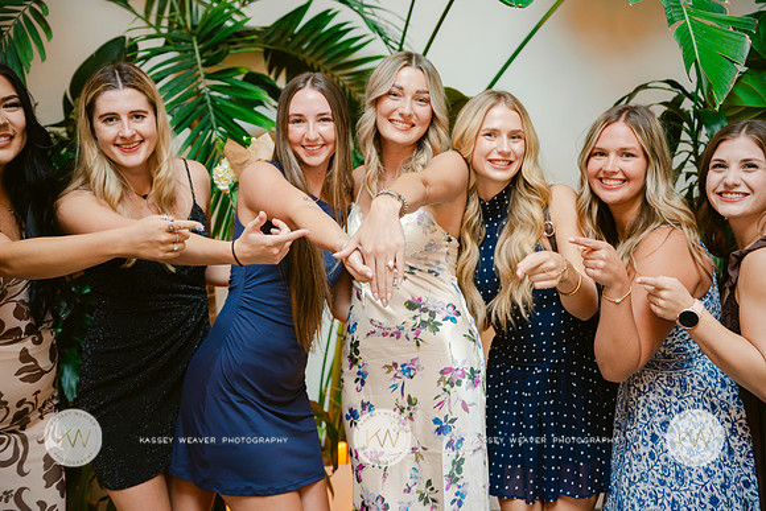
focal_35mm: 46
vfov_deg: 29.2
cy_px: 256
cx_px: 383
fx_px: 981
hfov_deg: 42.6
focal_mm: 46.1
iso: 1250
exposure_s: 1/250
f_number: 2.8
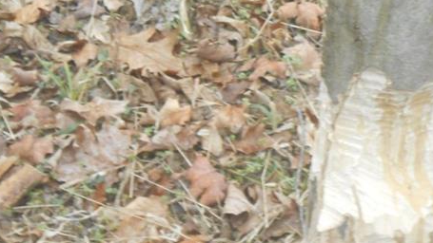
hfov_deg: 10.7
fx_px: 2308
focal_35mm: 201
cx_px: 353
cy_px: 192
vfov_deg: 6.0
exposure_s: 1/60
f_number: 5
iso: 200
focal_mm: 18.7
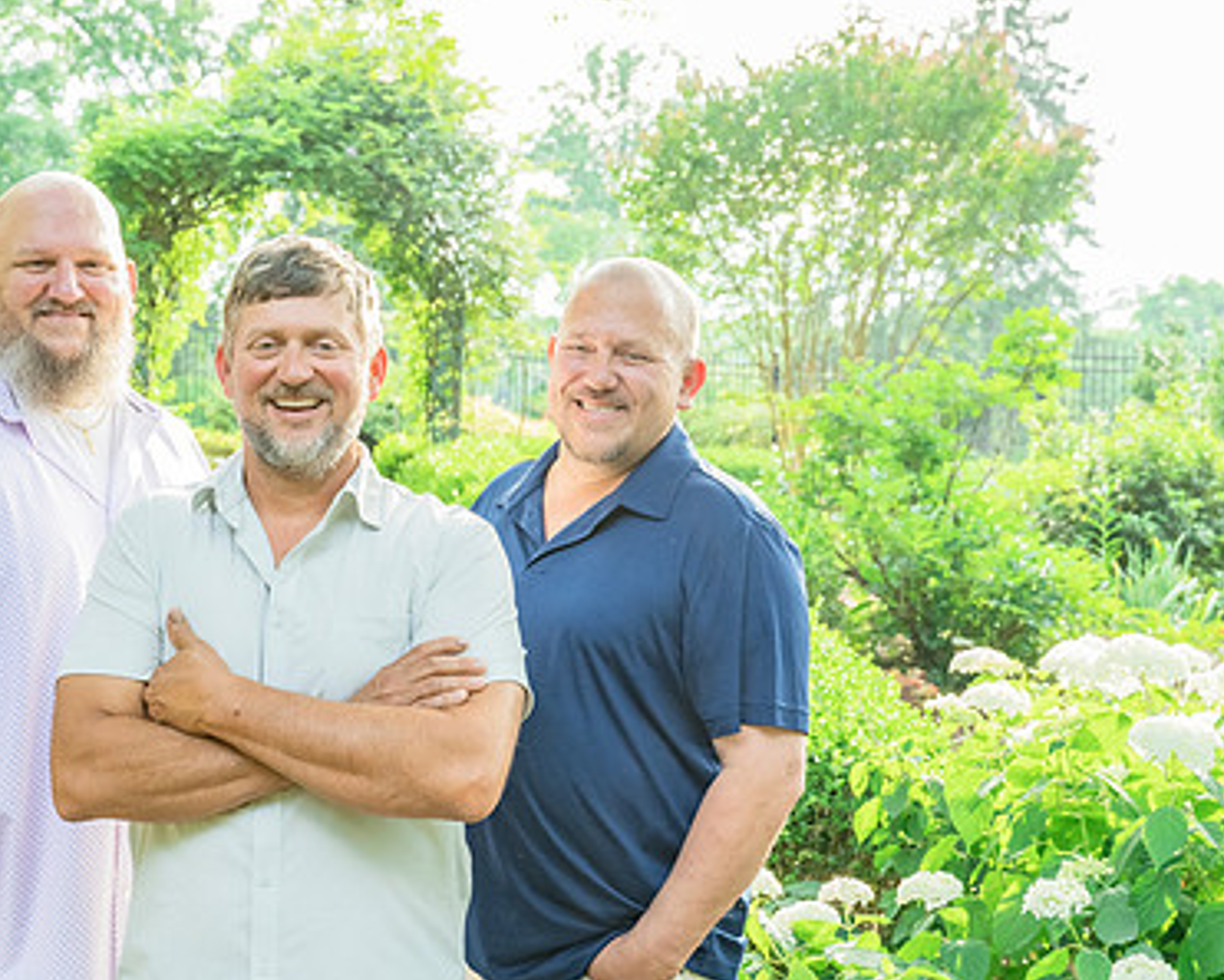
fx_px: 1884
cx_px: 344
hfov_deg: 35.4
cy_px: 385
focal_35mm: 52
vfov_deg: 29.1
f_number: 4
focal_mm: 28
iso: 640
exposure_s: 1/160
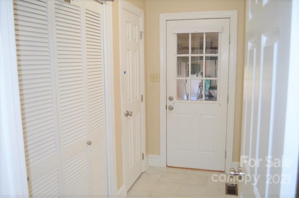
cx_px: 150
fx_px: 273
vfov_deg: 39.8
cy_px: 99
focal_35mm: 33
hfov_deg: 57.3
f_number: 3.8
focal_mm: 22
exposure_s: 1/60
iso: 640
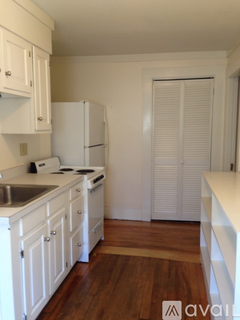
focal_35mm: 33
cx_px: 120
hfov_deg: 42.9
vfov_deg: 55.4
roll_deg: -0.2
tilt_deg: -6.4
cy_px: 160
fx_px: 305
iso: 80
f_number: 2.4
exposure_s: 1/20
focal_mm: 4.12
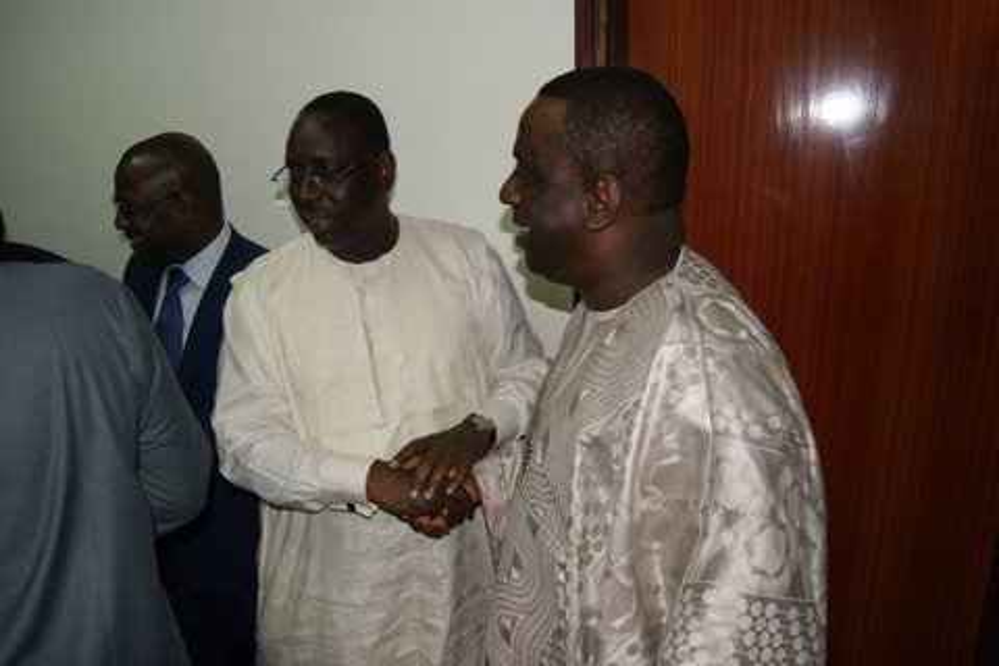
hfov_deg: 67.4
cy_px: 333
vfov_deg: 47.9
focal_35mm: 27
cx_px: 500
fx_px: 749
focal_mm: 18
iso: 400
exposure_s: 1/60
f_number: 5.6
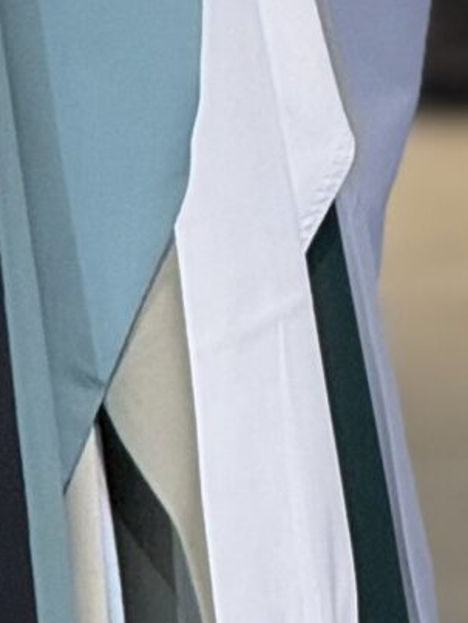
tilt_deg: -3.7
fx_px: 13718
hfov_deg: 1.9
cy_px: -1087
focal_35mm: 761
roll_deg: +0.4
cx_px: 1373
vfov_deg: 2.6
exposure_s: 1/100
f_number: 2.8
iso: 100
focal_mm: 15.66
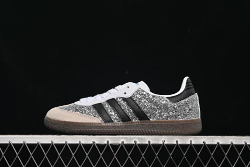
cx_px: 125
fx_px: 521
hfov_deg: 27.0
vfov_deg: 18.2
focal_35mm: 75
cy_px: 84
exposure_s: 1/40
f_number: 6.3
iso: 160
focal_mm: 50
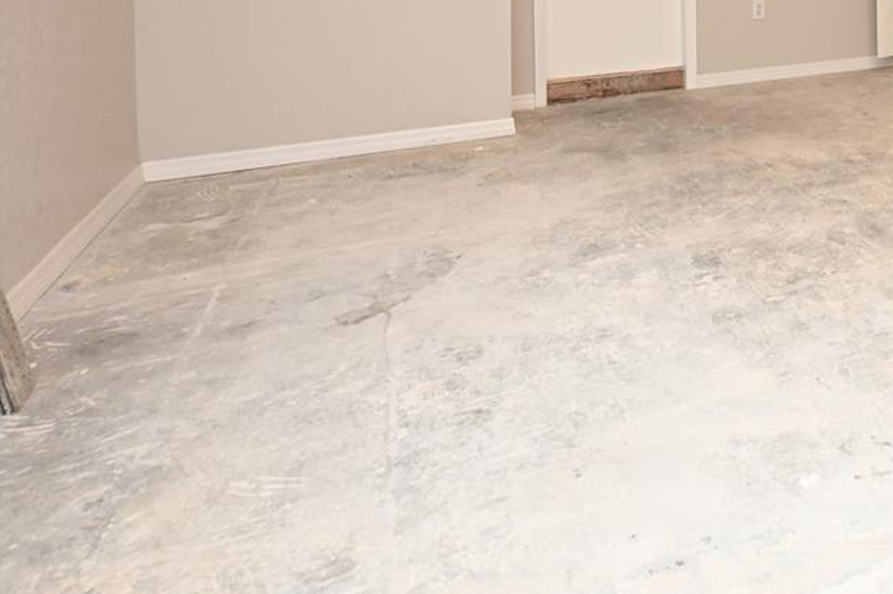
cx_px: 931
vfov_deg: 32.3
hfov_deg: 44.5
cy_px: -92
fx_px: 868
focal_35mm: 35
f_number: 4
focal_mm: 14
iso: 1800
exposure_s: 1/60
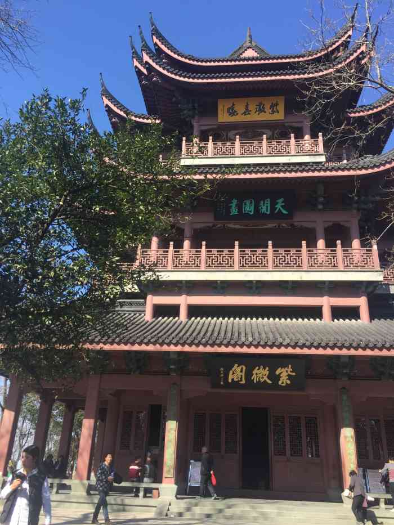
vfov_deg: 61.7
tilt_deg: +25.3
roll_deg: -2.0
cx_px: 197
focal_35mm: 29
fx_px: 440
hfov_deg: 48.2
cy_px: 262
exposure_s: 1/760
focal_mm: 4.15
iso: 32
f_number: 2.2
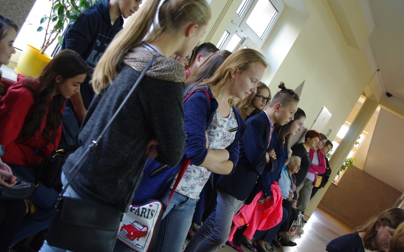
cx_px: 159
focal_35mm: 52
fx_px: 572
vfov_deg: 24.9
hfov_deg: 38.7
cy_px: 133
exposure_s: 1/15
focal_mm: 28.13
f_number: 4
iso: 800
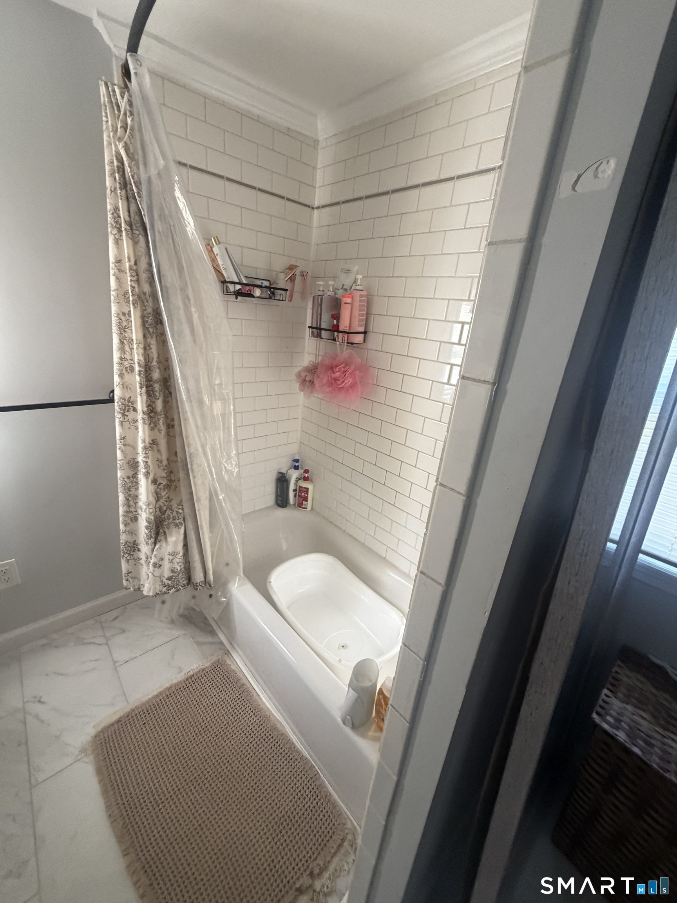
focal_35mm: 14
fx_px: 365
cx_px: 338
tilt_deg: -20.6
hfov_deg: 85.7
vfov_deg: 102.1
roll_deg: -5.6
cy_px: 452
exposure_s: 1/106
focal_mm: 2.22
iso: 320
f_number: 2.2
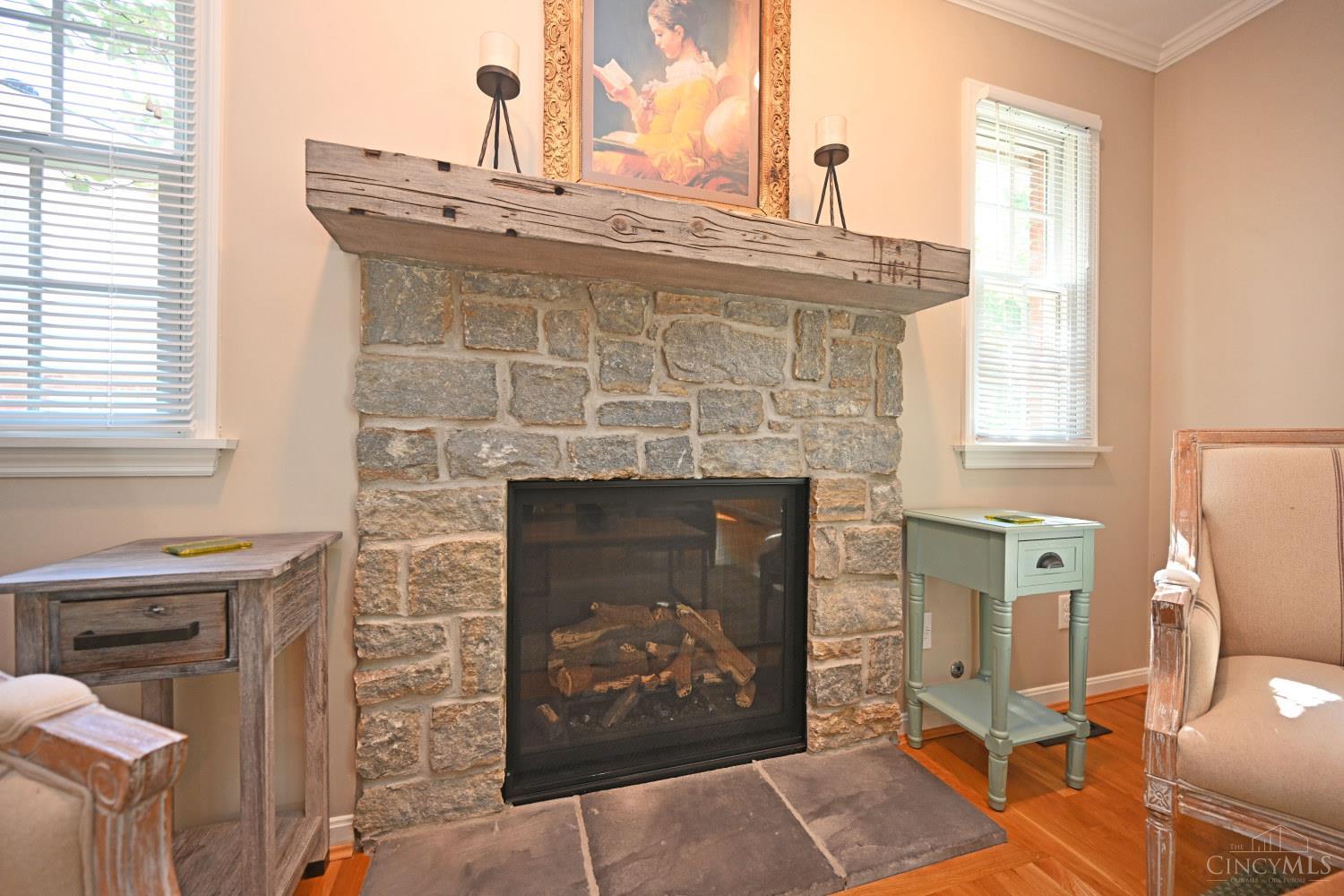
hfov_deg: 104.3
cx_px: 672
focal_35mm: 14
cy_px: 448
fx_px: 523
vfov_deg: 81.2
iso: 450
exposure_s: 1/60
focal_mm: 14
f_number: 4
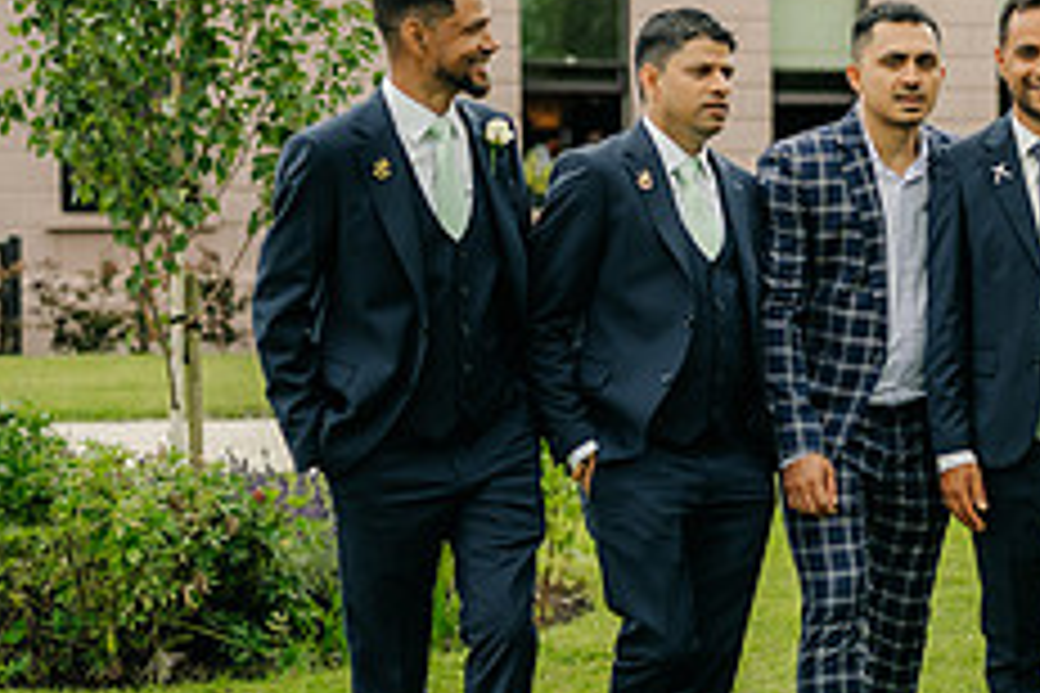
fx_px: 2600
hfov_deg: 21.6
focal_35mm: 90
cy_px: 263
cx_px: 1112
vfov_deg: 15.2
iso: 100
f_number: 1.6
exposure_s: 1/500
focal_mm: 35
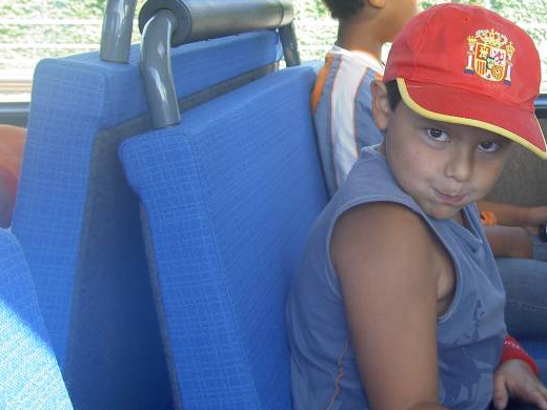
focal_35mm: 60
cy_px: 140
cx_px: 402
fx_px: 948
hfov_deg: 31.7
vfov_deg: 24.3
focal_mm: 8
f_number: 2.8
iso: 100
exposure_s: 1/80
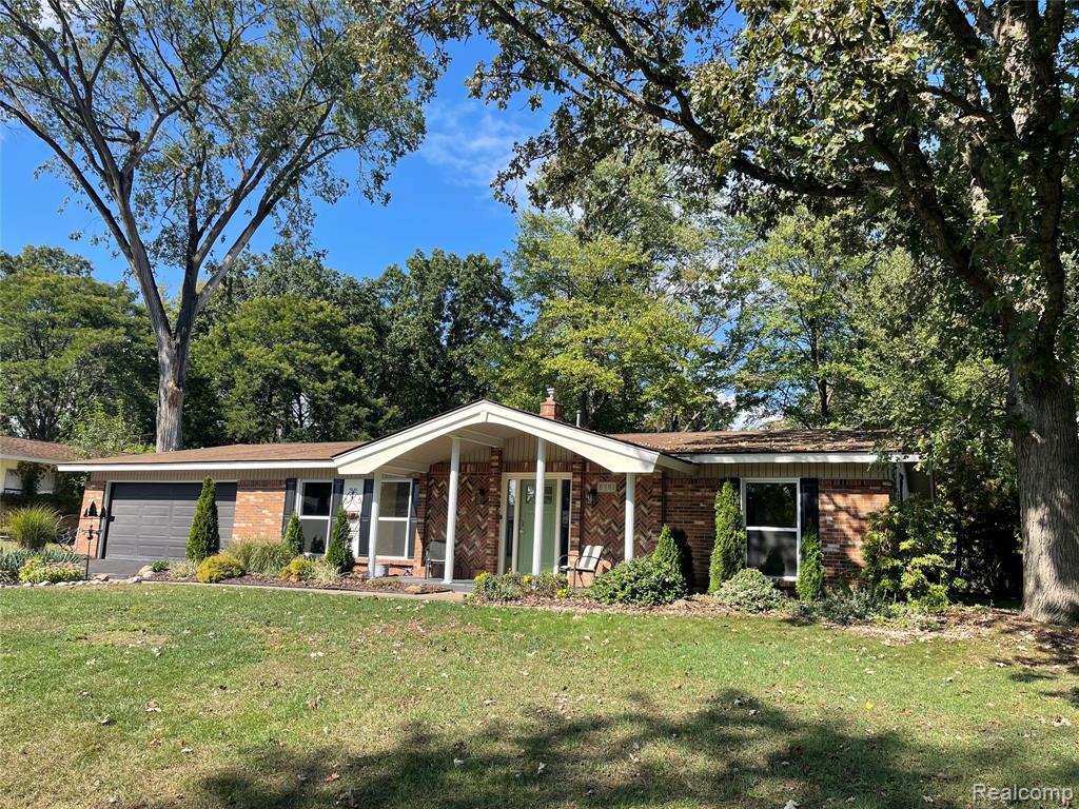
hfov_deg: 67.3
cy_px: 404
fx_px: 810
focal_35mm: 26
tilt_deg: +8.7
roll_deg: -1.7
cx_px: 540
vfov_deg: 53.1
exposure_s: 1/1511
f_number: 1.6
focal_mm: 4.2
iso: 32
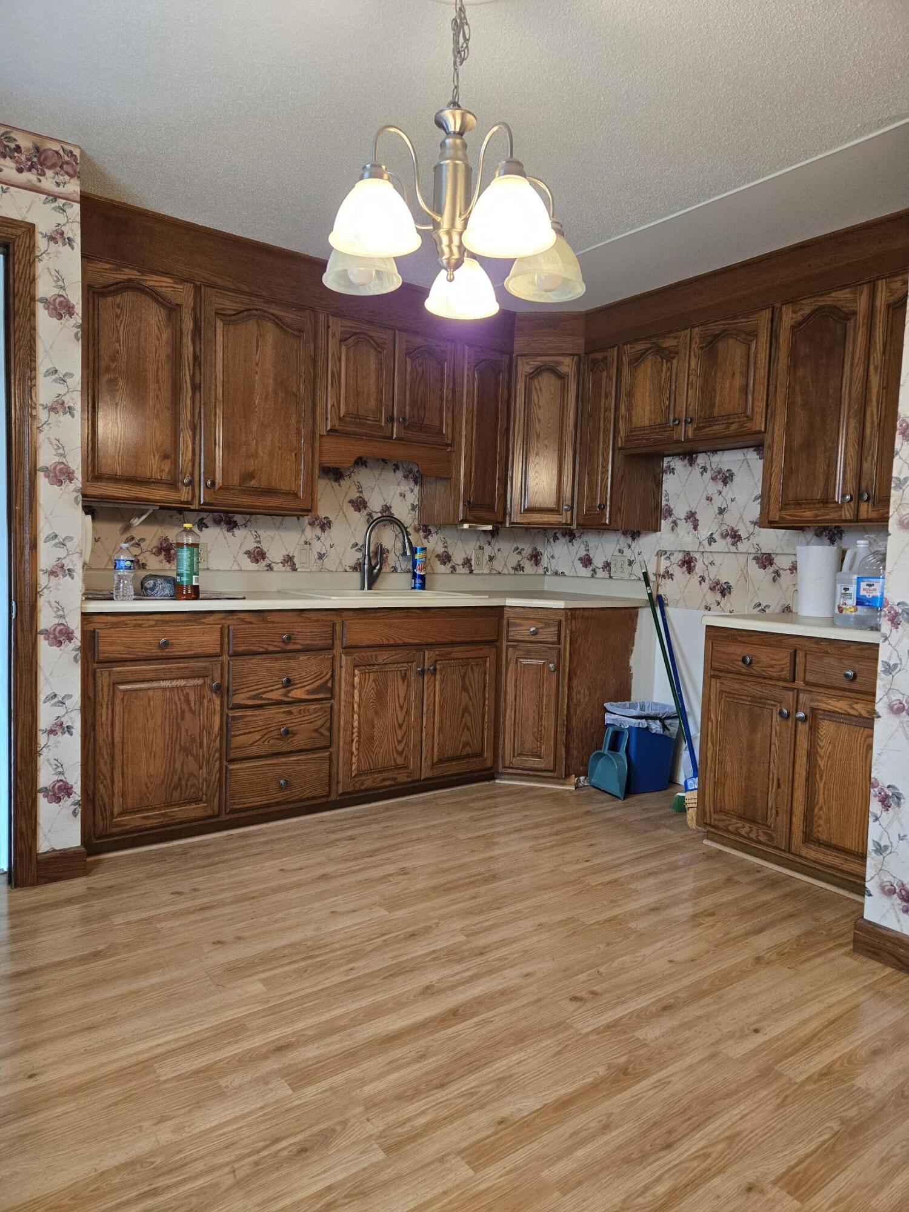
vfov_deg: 73.9
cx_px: 454
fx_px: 805
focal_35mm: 23
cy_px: 606
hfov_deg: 58.9
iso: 160
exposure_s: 1/120
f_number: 1.8
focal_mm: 5.4
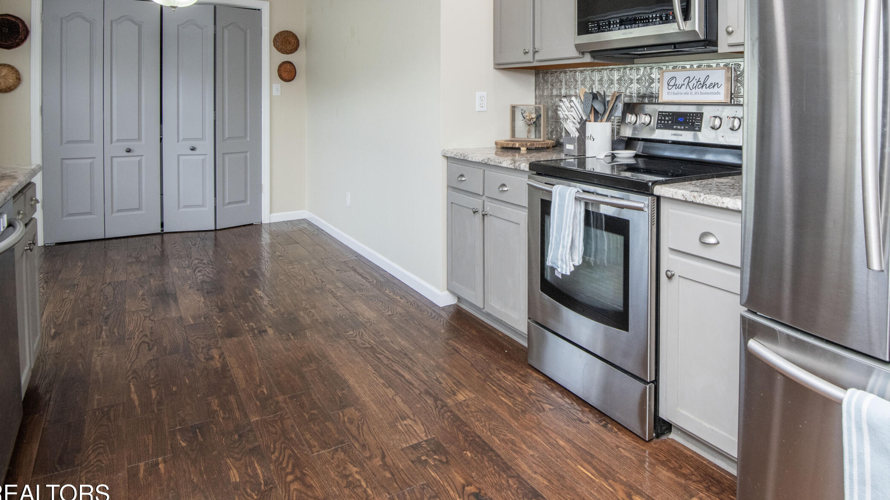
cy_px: 108
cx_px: 567
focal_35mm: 24
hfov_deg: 74.7
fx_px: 566
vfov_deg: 45.5
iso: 400
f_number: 10
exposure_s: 1/60
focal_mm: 16
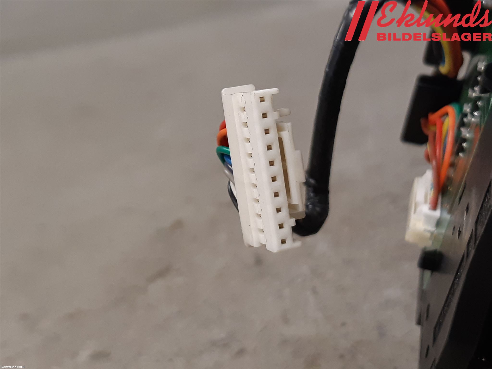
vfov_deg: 53.1
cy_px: 184
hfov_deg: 67.3
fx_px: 370
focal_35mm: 26
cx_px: 246
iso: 125
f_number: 1.7
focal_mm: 3.93
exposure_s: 1/50
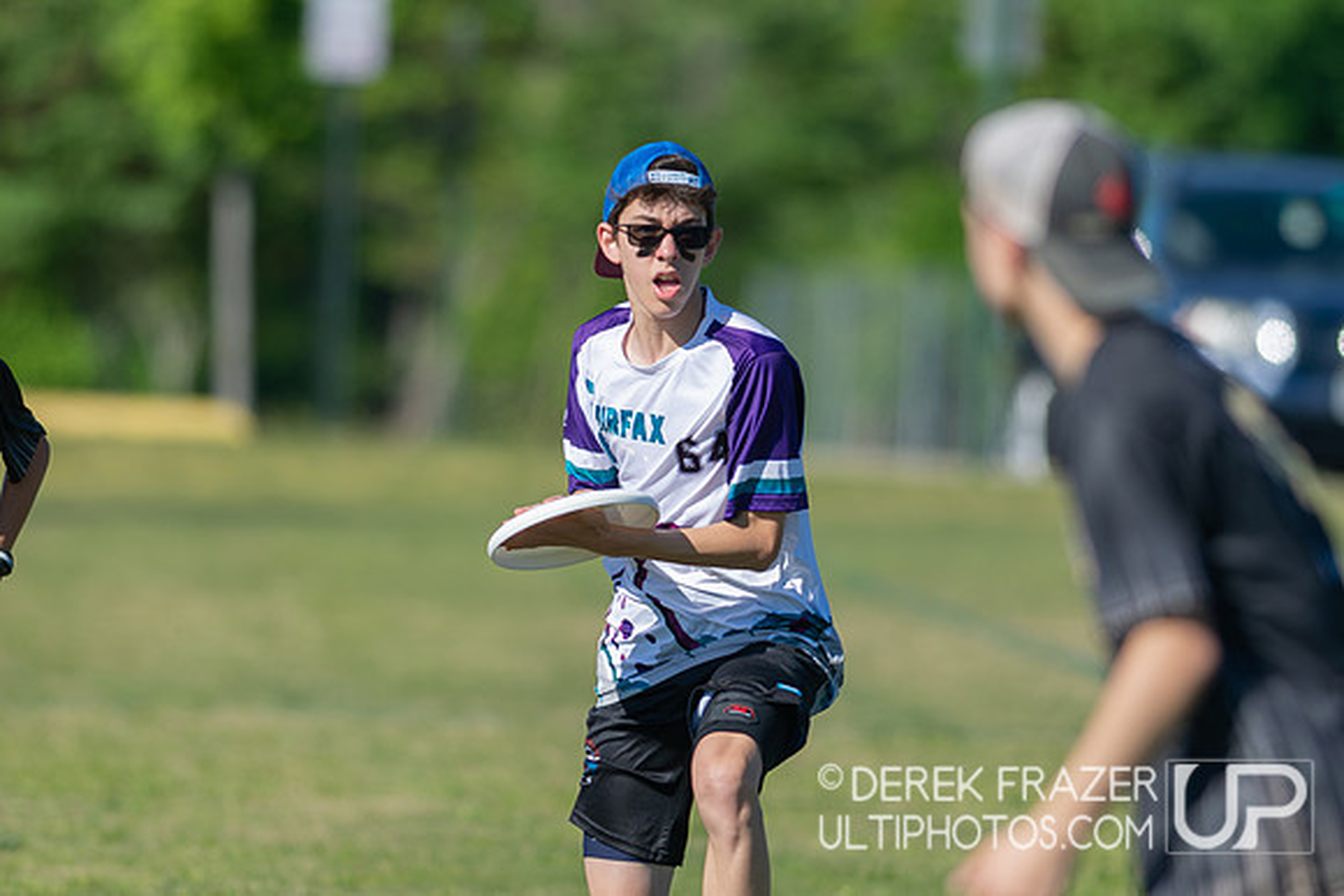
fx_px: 24866
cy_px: 460
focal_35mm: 666
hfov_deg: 3.1
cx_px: 587
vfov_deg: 2.1
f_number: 2.8
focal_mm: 300
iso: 160
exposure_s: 1/4000
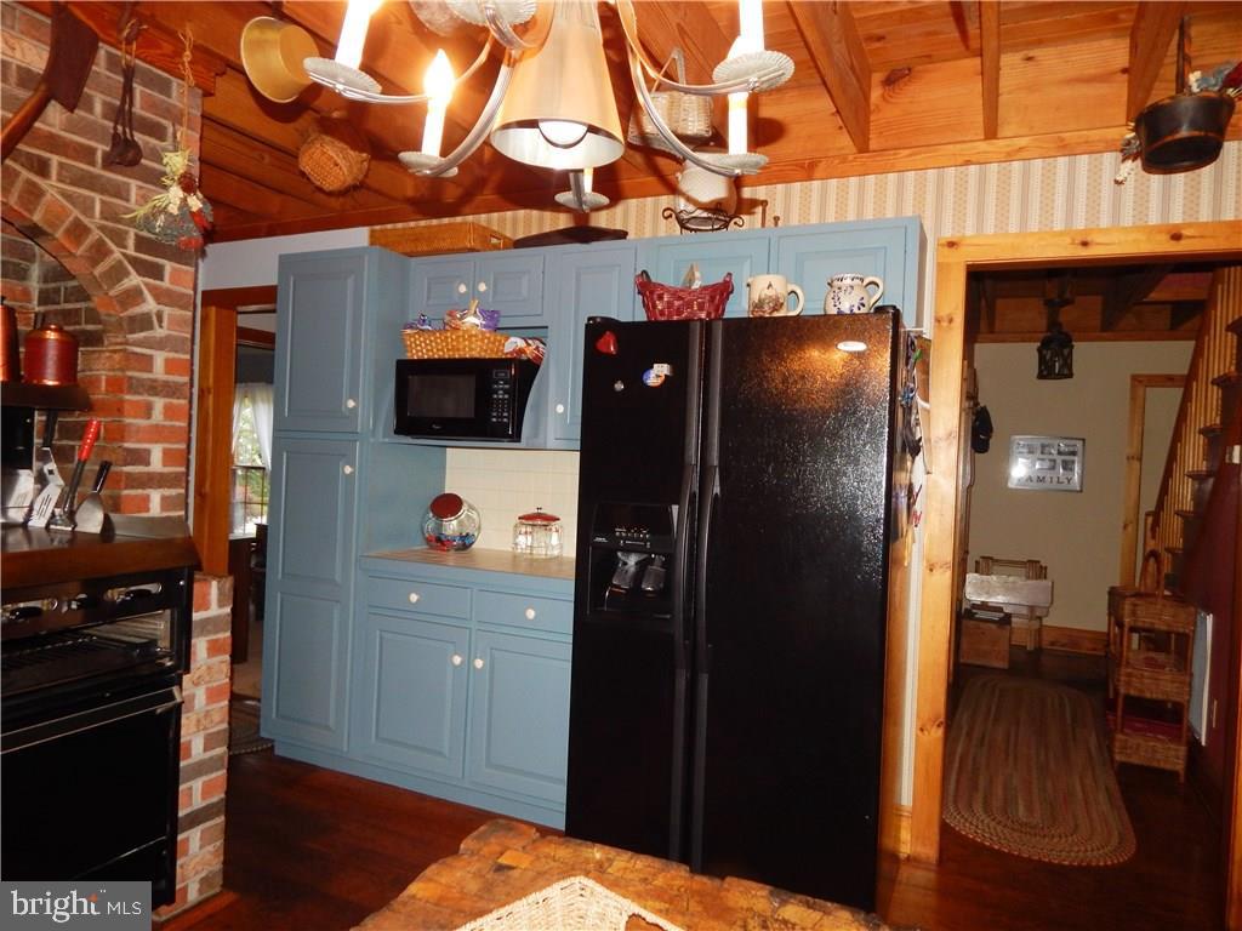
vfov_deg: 61.1
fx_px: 789
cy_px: 466
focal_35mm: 22
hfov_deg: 76.4
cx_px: 621
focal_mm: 4
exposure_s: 1/30
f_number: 3
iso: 200
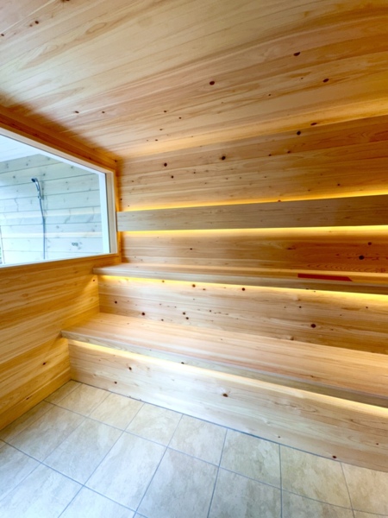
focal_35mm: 14
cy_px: 259
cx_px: 194
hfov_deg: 85.7
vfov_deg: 102.1
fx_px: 209
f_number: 2.2
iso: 40
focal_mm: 2.22
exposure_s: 1/134
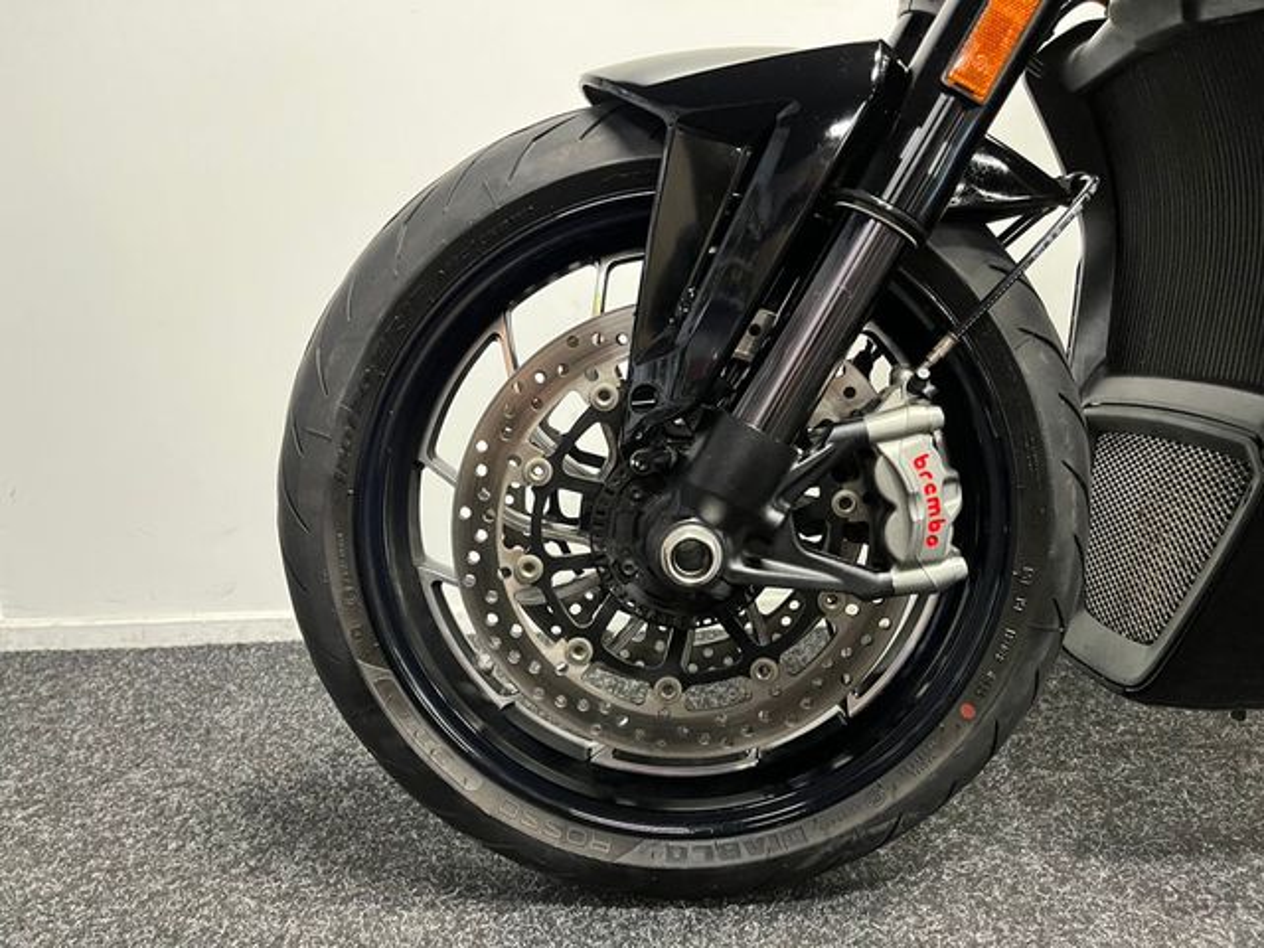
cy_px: 474
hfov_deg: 67.3
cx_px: 632
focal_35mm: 26
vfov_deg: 53.1
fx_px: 949
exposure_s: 1/50
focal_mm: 5.1
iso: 500
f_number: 1.6
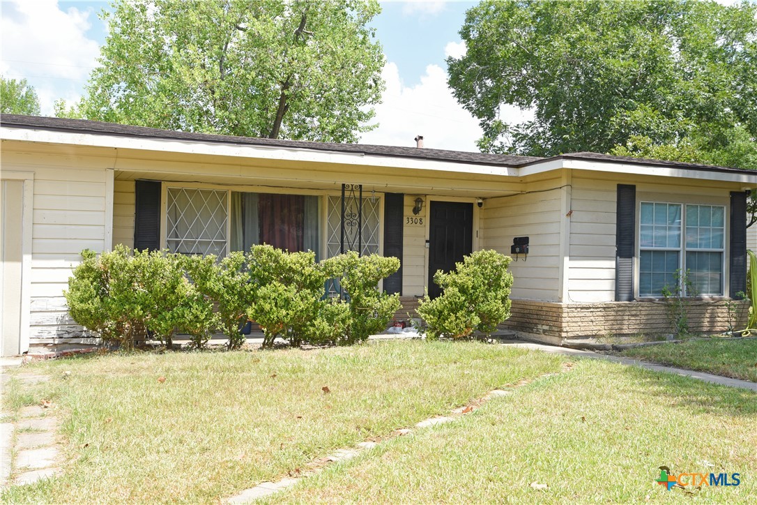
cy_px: 252
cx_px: 378
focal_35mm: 36
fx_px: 757
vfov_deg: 36.9
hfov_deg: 53.1
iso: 200
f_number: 7.1
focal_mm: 36
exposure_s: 1/250
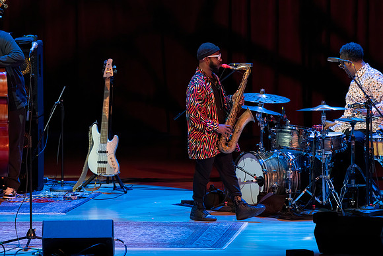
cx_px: 172
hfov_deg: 6.0
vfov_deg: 4.0
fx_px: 3670
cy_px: 146
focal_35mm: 345
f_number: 5.6
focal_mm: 300
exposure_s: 1/250
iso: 5000
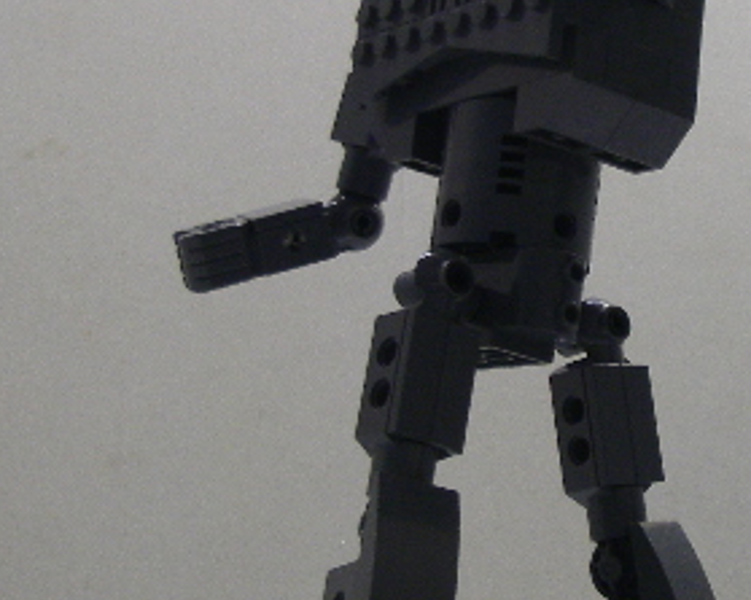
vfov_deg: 18.0
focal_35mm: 85
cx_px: 541
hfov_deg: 22.3
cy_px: 250
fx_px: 1889
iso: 160
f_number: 3.3
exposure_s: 1/25
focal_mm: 6.3
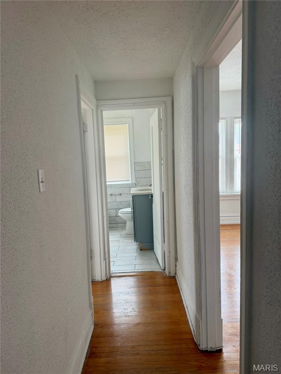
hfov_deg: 56.8
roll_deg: +0.9
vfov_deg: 71.6
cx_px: 140
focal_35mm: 24
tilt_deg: -6.4
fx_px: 260
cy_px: 187
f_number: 1.78
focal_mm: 6.76
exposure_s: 1/189
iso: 160
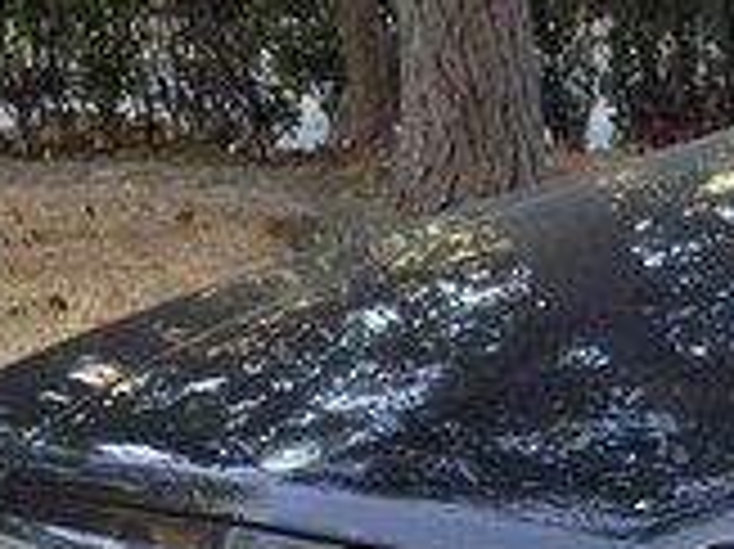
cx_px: 1234
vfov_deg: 10.9
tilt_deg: -16.6
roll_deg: +3.6
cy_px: 565
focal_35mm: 134
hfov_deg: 13.5
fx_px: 2839
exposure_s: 1/120
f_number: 2.4
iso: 50
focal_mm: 4.12
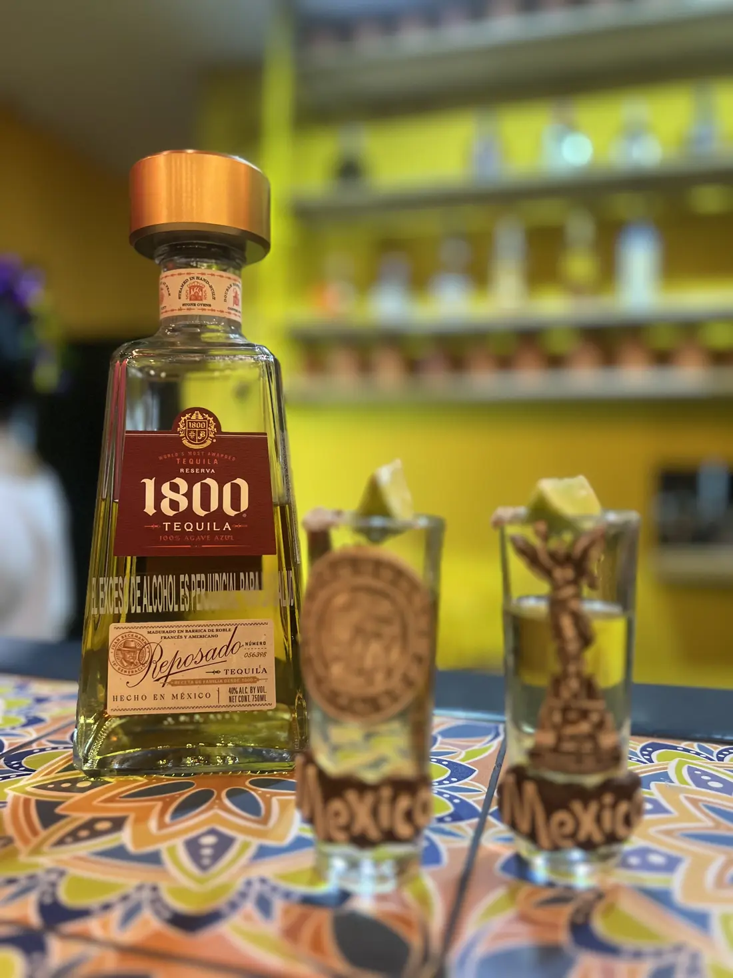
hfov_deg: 53.1
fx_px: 734
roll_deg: -2.0
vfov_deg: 67.3
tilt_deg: -0.5
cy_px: 489
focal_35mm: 26
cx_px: 366
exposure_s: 1/60
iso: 320
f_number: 1.5
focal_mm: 5.7
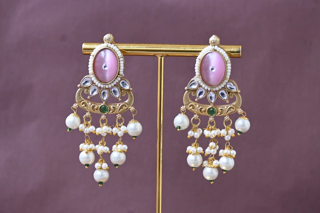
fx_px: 1667
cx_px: 160
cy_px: 106
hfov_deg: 11.0
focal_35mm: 188
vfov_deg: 7.3
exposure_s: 1/125
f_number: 5.3
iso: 1600
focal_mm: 125
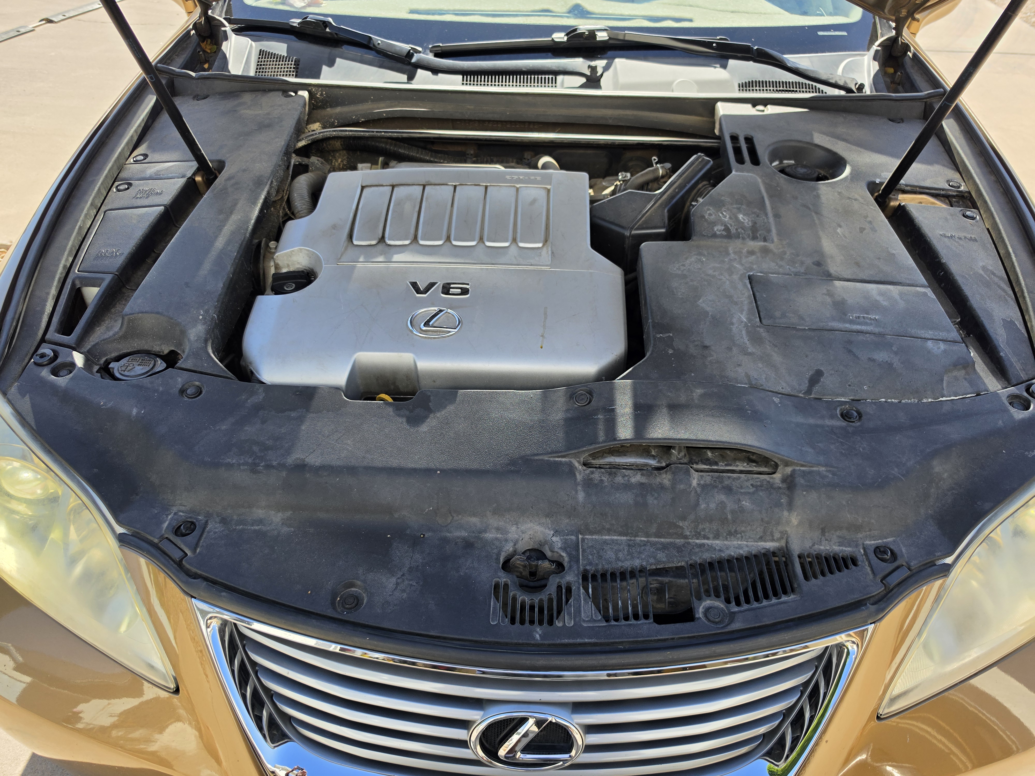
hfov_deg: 73.9
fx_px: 688
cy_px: 388
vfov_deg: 58.9
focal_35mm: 23
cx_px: 518
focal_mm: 6.5
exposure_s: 1/2551
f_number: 1.4
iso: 64
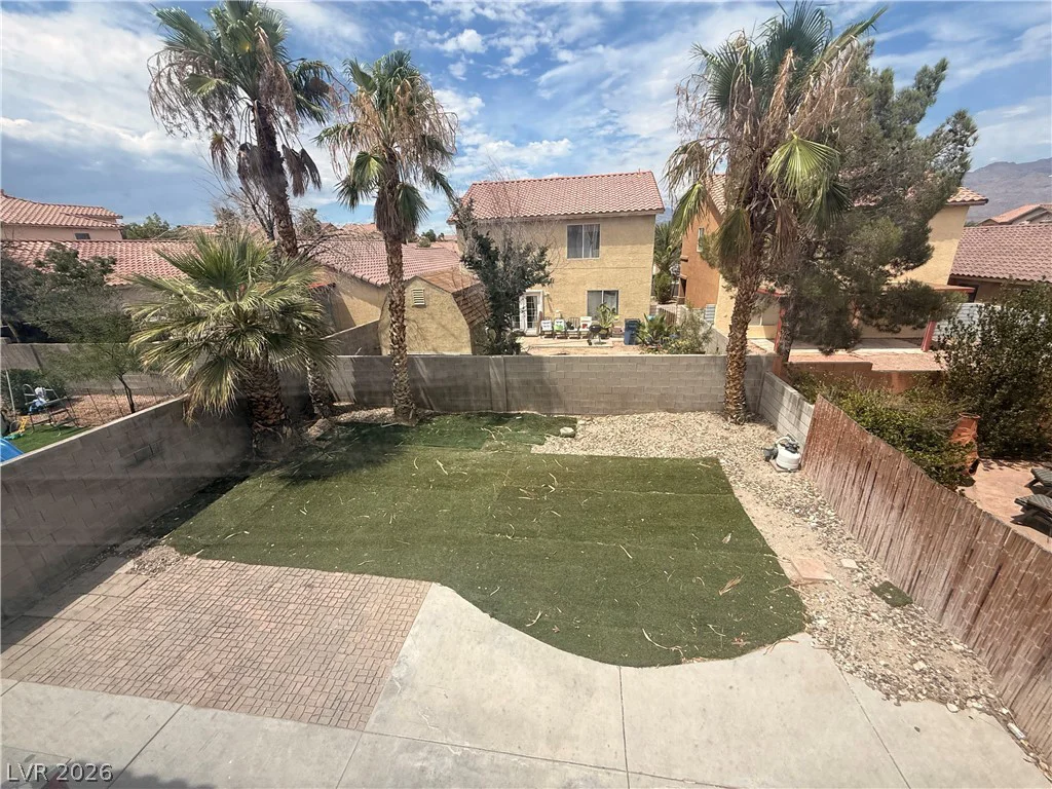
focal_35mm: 14
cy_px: 394
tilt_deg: -19.0
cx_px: 526
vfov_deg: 85.7
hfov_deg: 102.1
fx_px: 425
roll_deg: +2.3
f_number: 2.2
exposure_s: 1/2165
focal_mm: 2.22
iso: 50
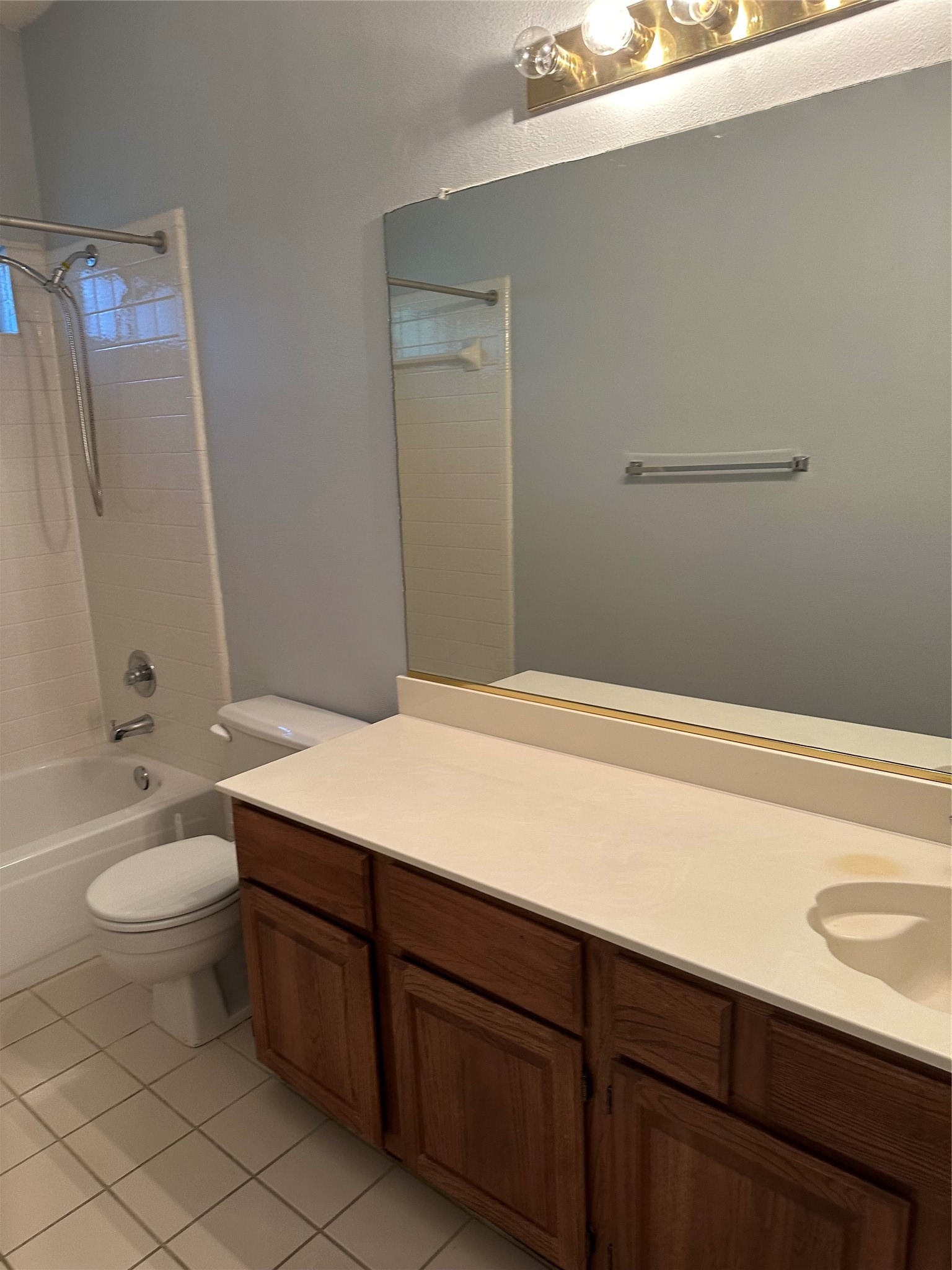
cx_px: 476
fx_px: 880
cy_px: 635
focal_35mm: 24
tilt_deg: -14.2
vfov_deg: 71.6
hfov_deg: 56.8
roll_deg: +0.8
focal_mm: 6.86
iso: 200
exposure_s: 1/60
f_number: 1.78
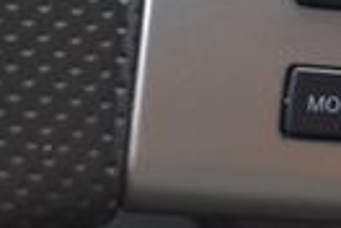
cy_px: -126
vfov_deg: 10.1
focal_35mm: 131
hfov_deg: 14.4
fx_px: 1241
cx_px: 548
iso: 400
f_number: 4.5
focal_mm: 18
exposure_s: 1/250
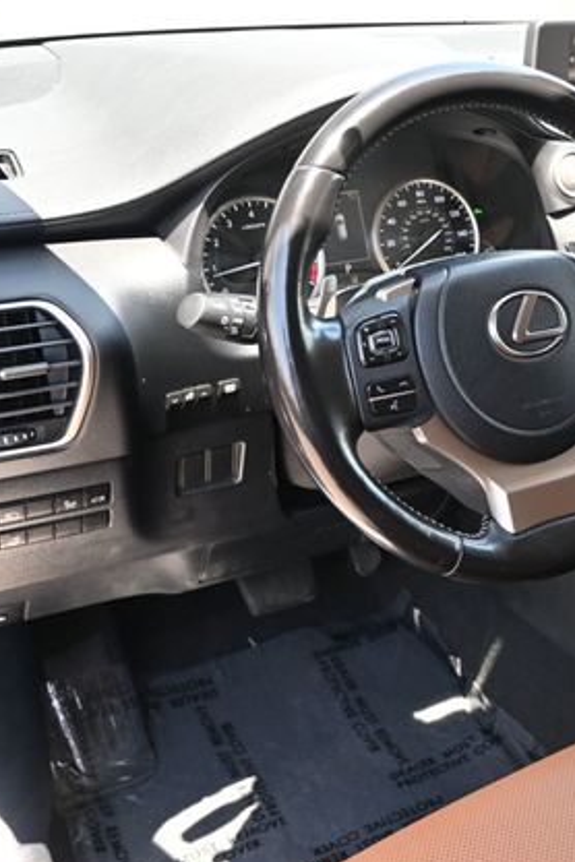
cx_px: 529
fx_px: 1102
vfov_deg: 42.7
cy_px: 438
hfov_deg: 28.0
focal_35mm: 46
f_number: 3.8
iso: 500
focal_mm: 20
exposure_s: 1/125
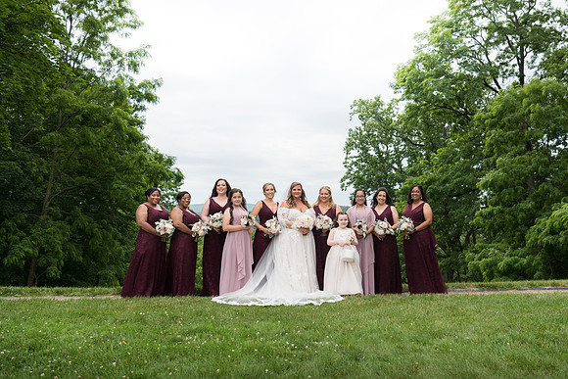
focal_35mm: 37
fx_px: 580
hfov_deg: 52.1
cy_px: 180
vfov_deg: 36.2
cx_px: 306
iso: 64
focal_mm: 32
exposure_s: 1/320
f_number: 4.5
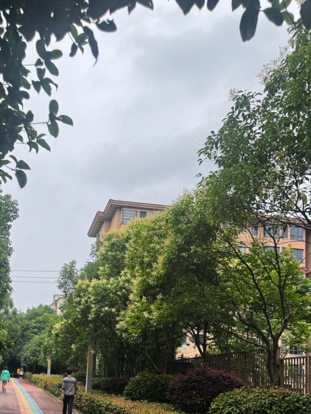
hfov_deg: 36.1
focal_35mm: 39
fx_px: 467
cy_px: 336
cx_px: 84
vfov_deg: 45.2
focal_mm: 6.86
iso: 80
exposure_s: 1/285
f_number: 1.78
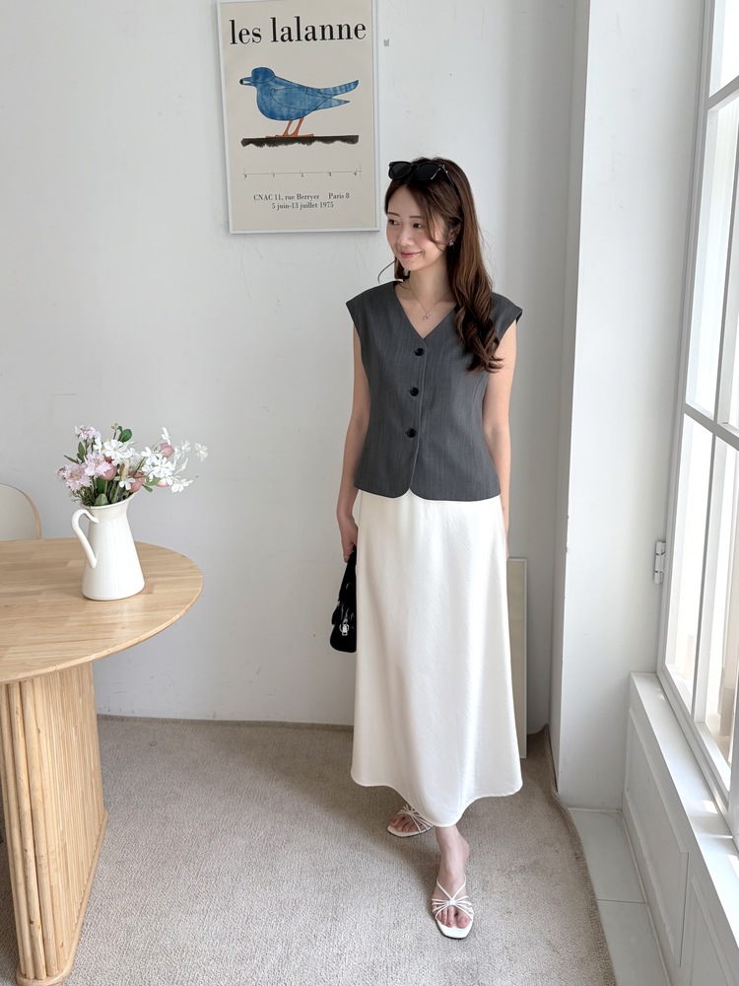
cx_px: 370
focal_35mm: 26
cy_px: 493
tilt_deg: -13.7
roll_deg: +1.4
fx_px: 740
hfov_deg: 53.1
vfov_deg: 67.3
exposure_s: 1/137
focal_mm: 5.96
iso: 40
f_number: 1.6
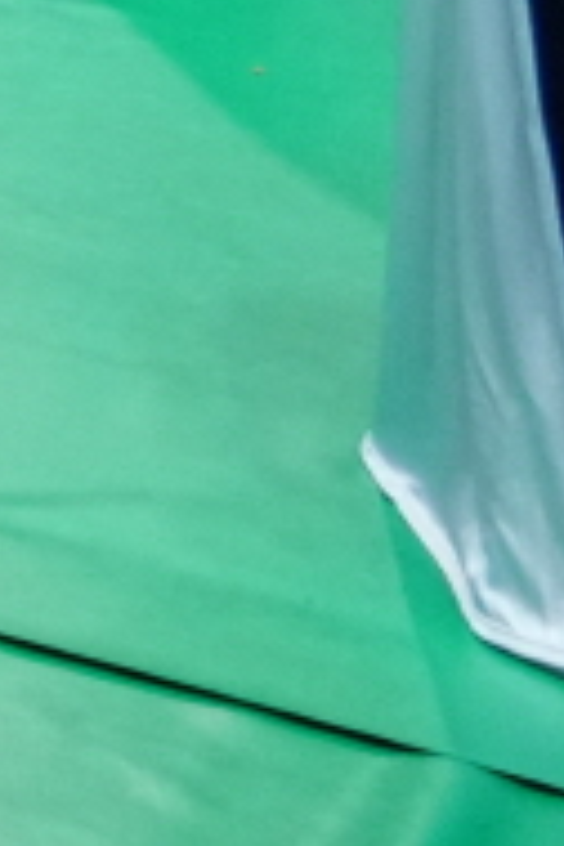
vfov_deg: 7.9
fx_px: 5358
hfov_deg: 4.4
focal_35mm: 228
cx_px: -2977
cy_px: -1611
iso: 2000
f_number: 4
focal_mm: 24
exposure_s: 1/200
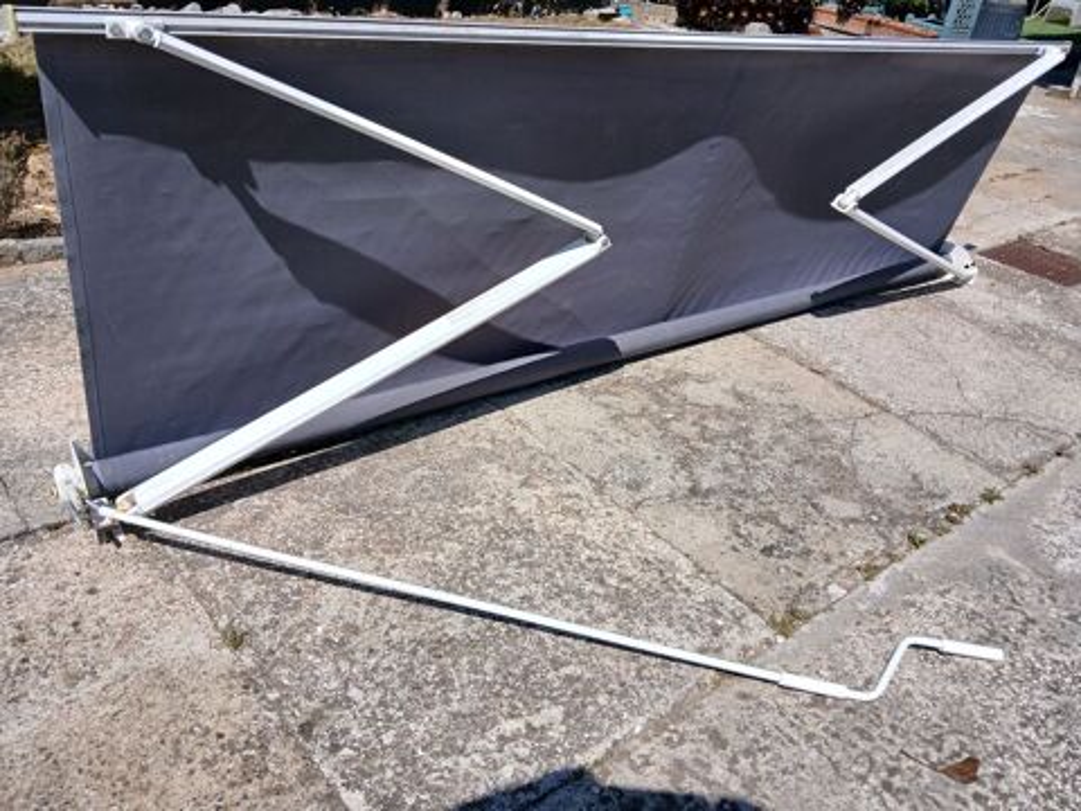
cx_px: 540
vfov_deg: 53.1
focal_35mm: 26
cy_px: 406
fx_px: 812
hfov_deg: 67.3
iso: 20
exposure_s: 1/910
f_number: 1.8
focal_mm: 3.98
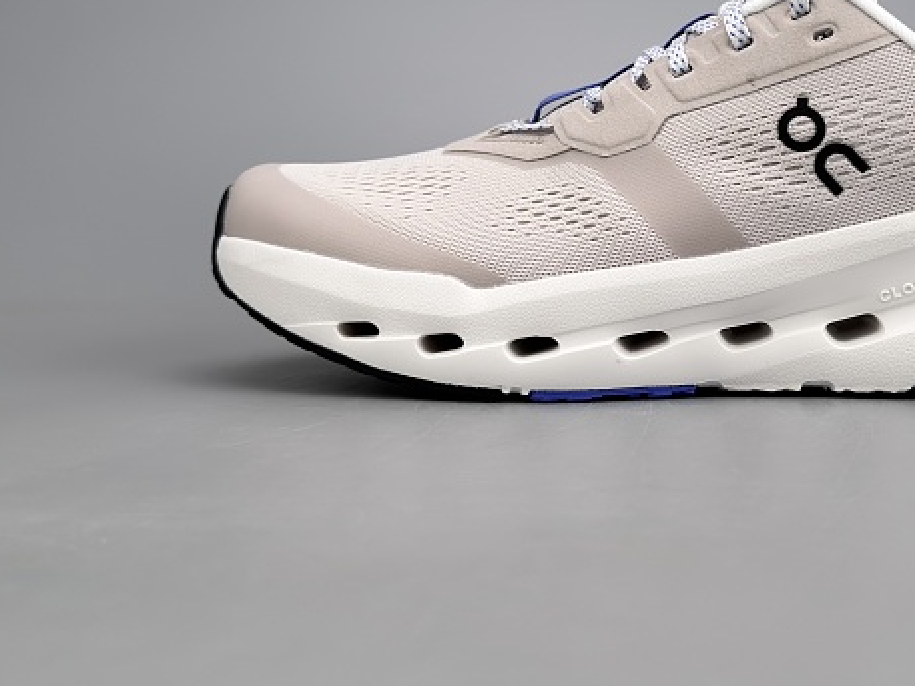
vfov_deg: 23.8
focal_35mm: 61
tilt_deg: -0.4
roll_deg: +0.7
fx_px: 1612
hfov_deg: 31.0
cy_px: 191
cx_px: 712
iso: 100
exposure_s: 1/824
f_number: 1.78
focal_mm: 6.76
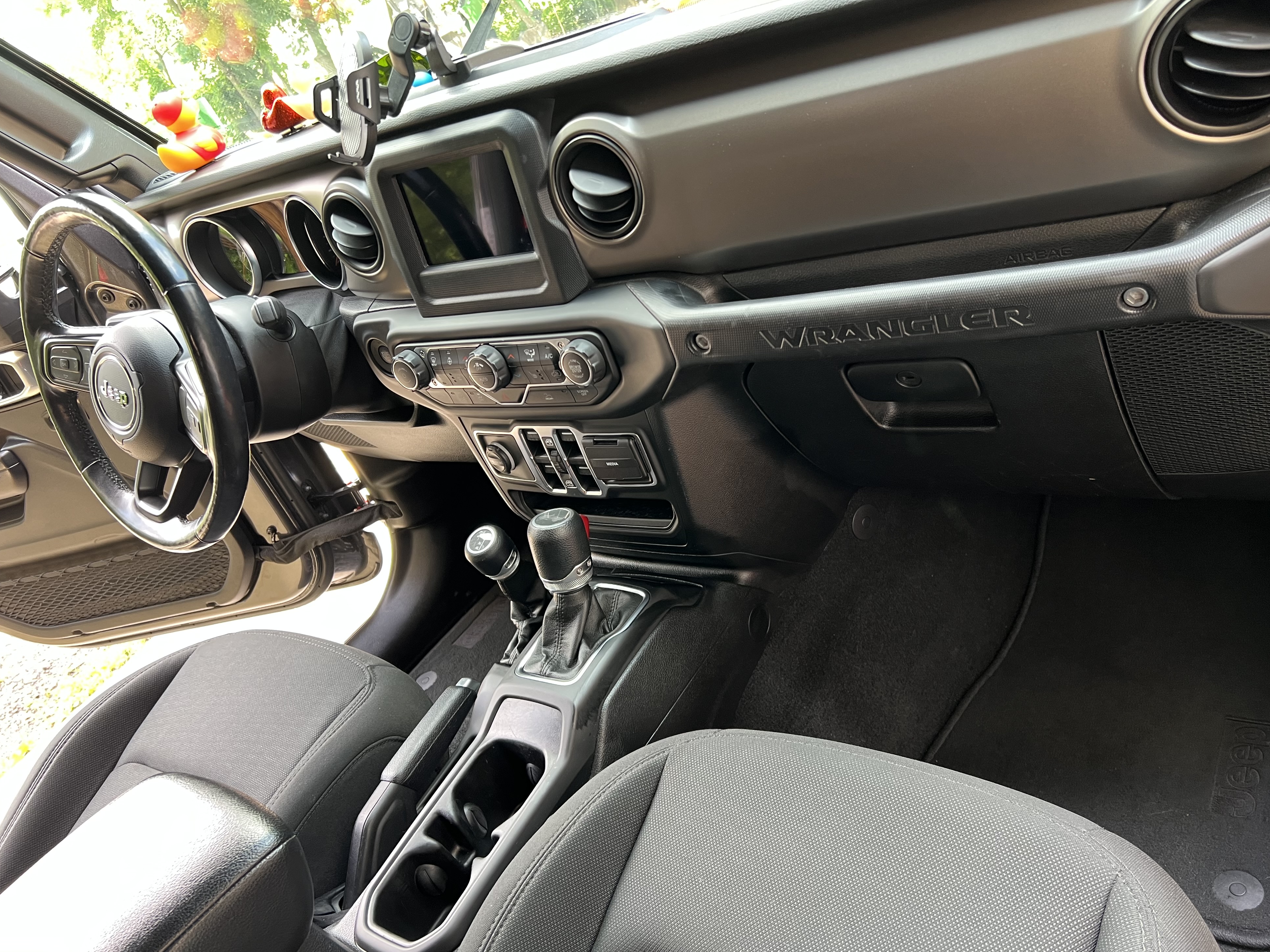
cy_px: 489
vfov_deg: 51.3
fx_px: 991
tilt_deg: -33.0
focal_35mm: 27
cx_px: 650
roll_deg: +24.1
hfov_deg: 65.3
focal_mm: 5.7
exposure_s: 1/80
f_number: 1.5
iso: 125
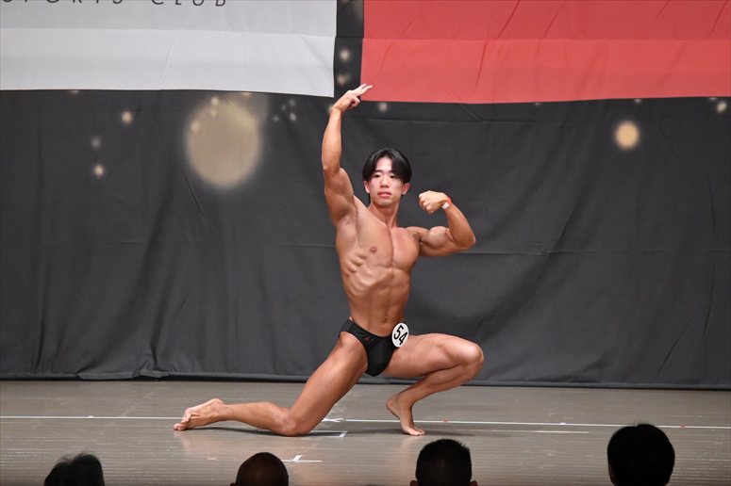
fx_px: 4404
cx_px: 366
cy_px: 243
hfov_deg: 9.5
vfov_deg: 6.3
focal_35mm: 217
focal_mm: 145
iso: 6400
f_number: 5.6
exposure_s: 1/400
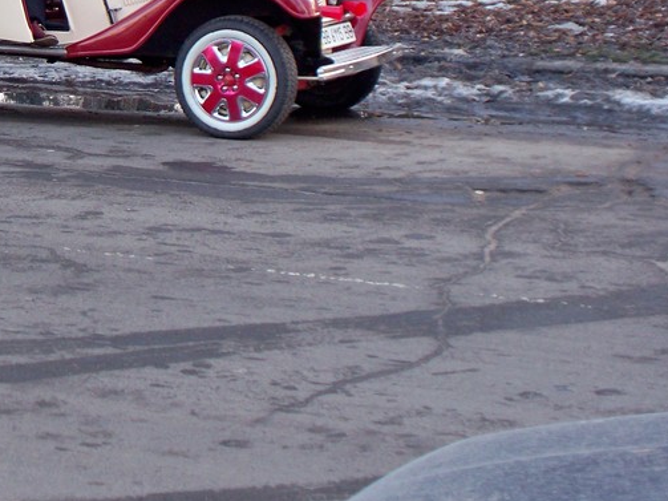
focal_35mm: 117
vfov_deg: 12.5
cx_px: 17
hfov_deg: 16.5
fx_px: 2257
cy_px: -25
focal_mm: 9.86
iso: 80
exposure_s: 1/60
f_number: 2.9
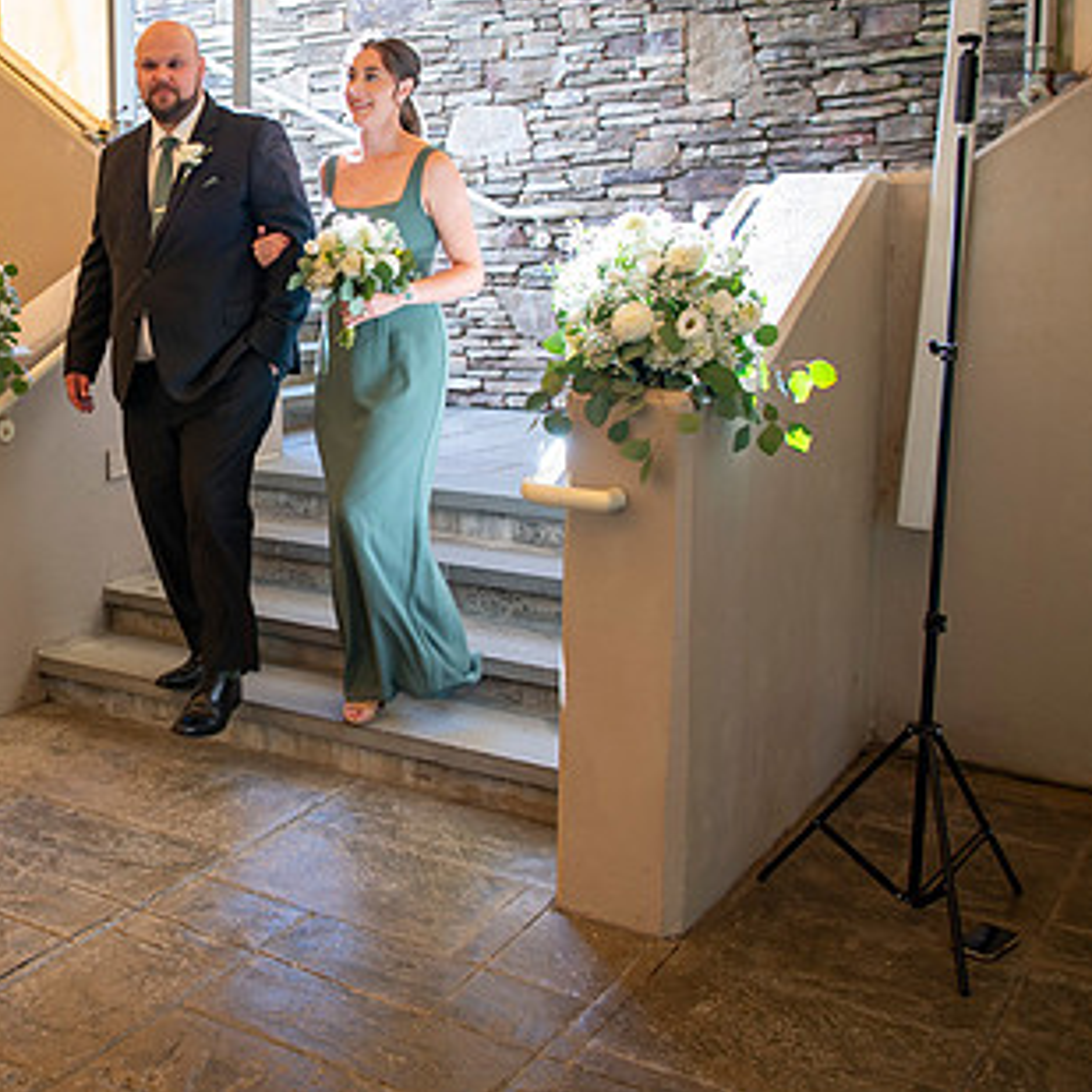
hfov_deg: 36.5
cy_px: 413
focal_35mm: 44
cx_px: 163
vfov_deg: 38.1
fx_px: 1570
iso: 200
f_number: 4
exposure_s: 1/100
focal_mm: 27
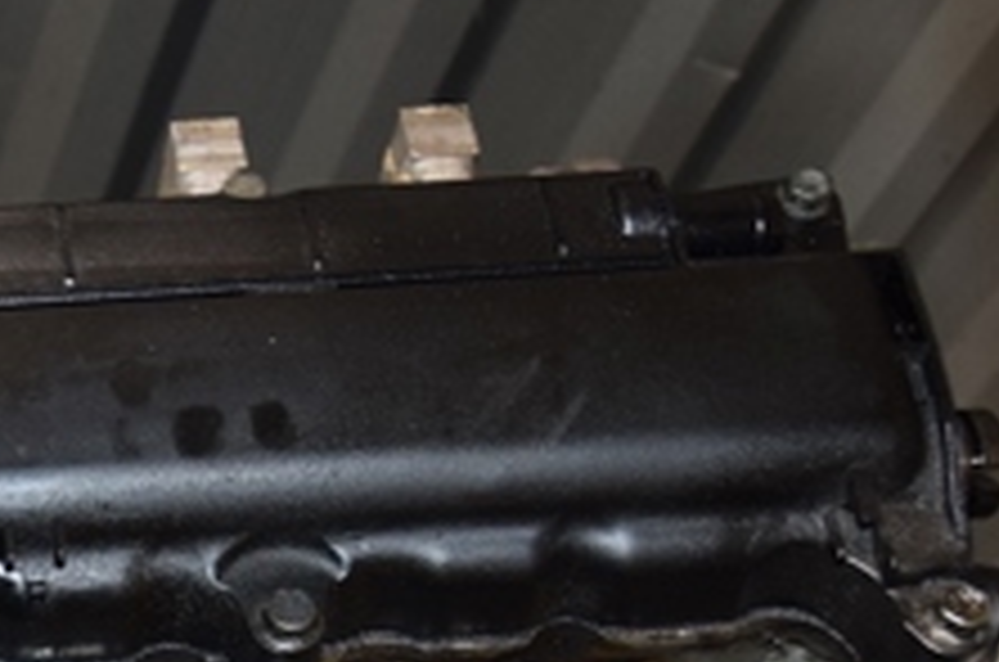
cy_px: 752
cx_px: -153
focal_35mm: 78
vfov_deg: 16.8
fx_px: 2160
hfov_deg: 24.0
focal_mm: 18
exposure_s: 1/60
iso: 800
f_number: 5
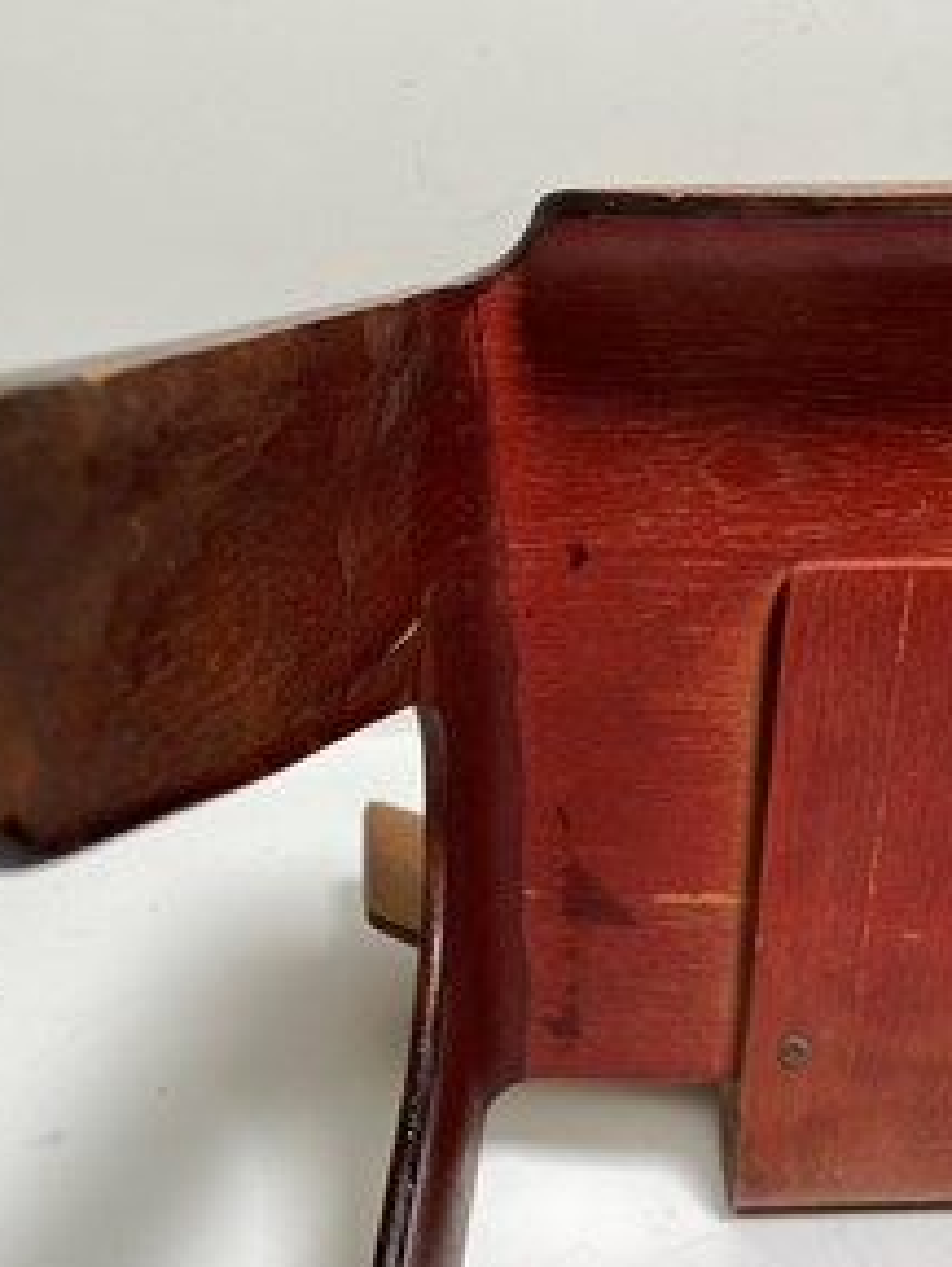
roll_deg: +3.3
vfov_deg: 51.2
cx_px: 347
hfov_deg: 39.4
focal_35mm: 36
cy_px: 701
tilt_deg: -21.4
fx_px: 1319
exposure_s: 1/100
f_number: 1.8
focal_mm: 4.25
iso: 40
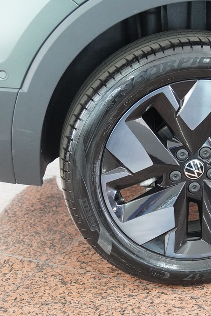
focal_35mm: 86
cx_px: 180
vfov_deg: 23.6
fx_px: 756
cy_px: 158
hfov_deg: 15.7
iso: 5000
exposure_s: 1/60
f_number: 2.8
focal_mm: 38
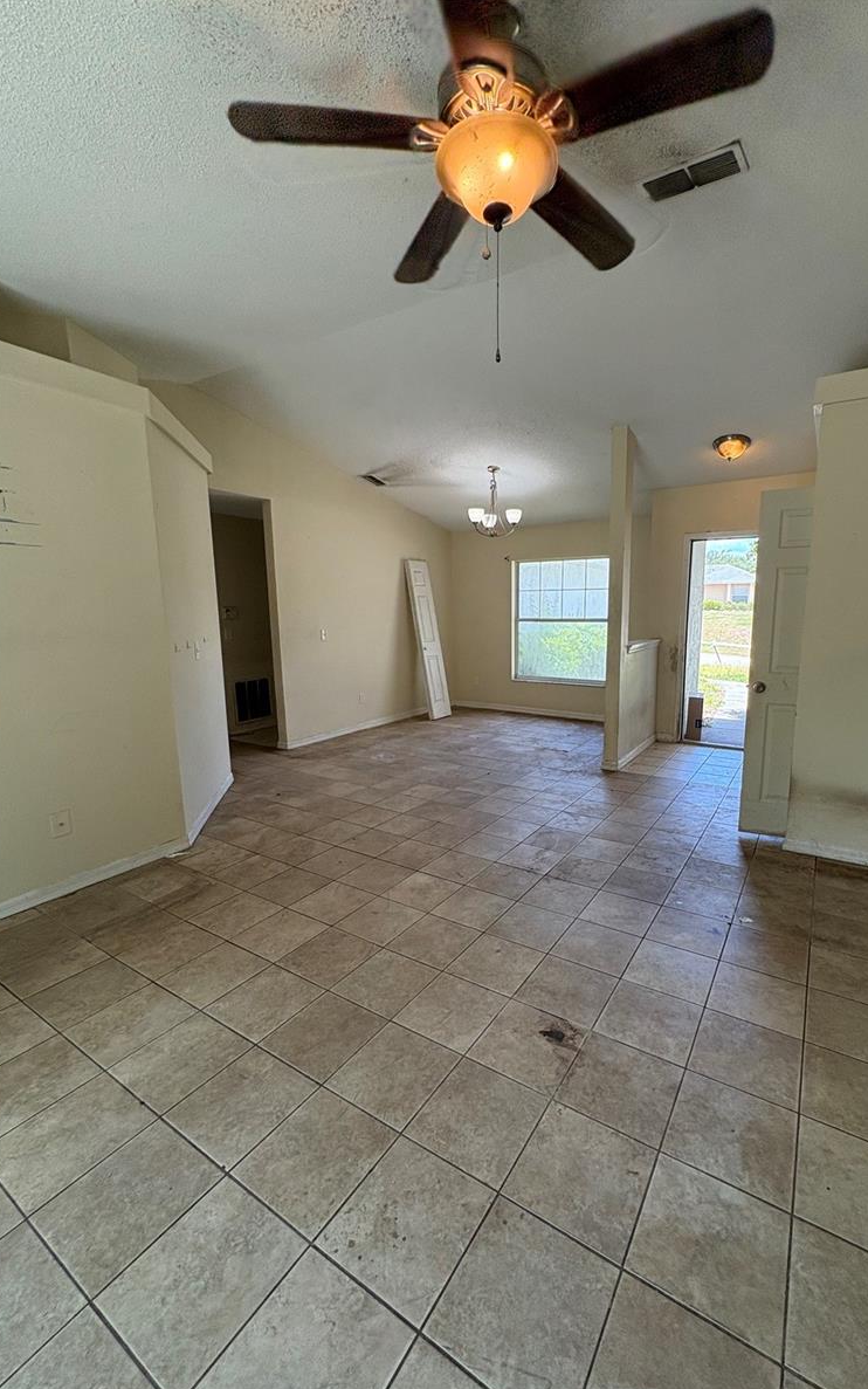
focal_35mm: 15
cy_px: 700
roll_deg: -1.1
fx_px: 568
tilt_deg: -8.9
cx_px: 490
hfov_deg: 74.5
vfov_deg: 101.5
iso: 100
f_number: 2.2
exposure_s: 1/134
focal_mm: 2.22
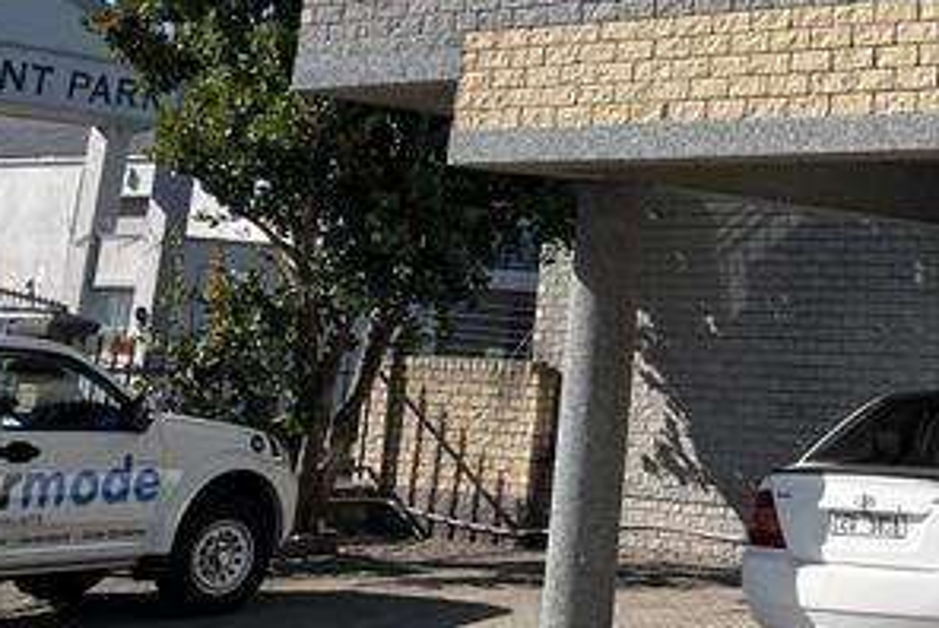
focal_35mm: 73
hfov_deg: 26.2
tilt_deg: +16.2
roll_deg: -1.1
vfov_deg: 17.4
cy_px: -222
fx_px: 1906
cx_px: 945
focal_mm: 5.1
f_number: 1.6
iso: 50
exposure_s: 1/3413
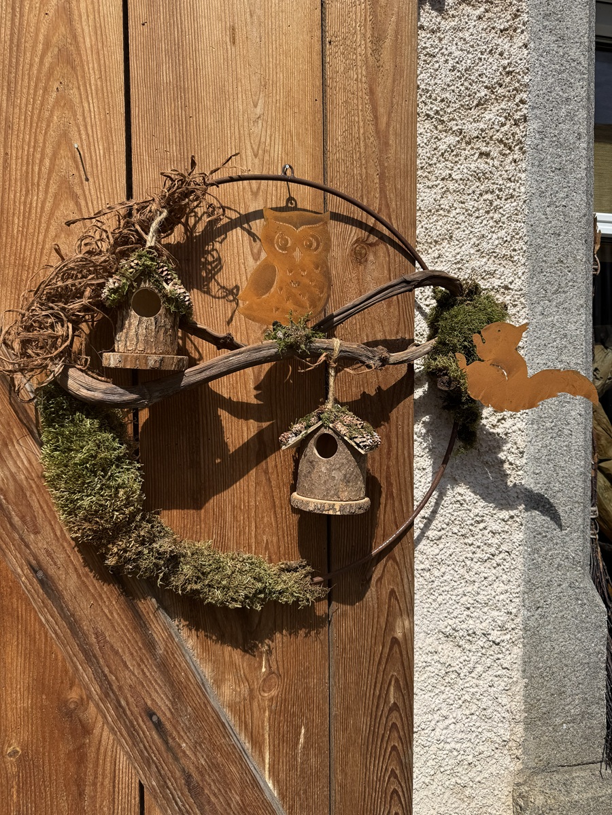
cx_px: 306
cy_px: 408
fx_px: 566
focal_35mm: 24
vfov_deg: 71.6
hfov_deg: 56.8
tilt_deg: +0.8
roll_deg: -0.4
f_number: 1.78
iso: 80
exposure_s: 1/6410
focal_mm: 6.76
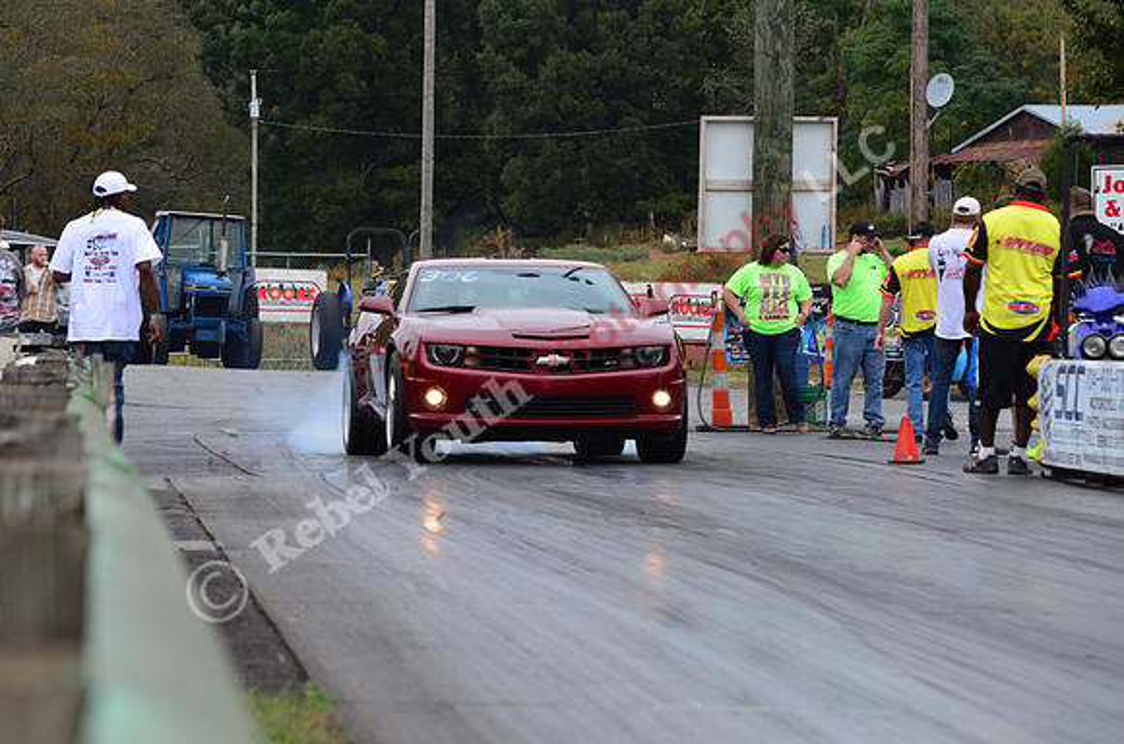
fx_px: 6309
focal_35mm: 202
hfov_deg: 10.2
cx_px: 562
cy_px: 372
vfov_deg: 6.8
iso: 1000
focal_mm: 135
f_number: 9
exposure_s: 1/1250
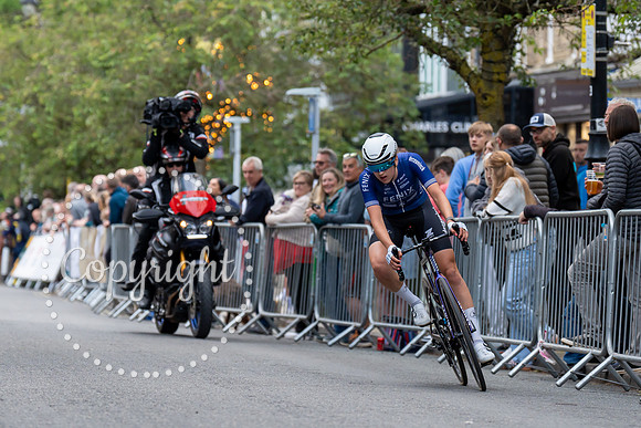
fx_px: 3415
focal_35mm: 192
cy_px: 160
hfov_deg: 10.7
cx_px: 317
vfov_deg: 7.2
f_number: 2.8
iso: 640
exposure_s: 1/800
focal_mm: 115
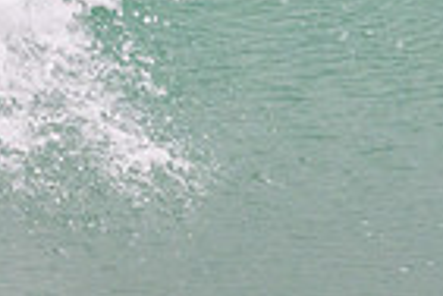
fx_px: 43091
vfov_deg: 0.4
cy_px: -175
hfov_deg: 0.6
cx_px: -6
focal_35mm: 3502
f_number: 11
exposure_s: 1/1250
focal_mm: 800
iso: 1250
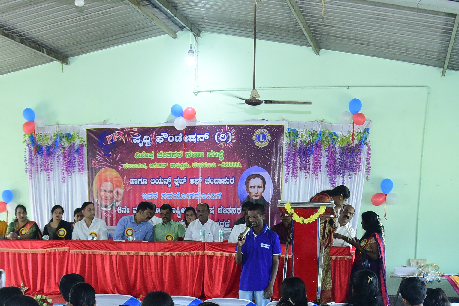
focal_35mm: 59
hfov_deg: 33.9
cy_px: 367
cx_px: 219
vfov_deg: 21.4
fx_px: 753
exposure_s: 1/125
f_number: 4
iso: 1000
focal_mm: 24
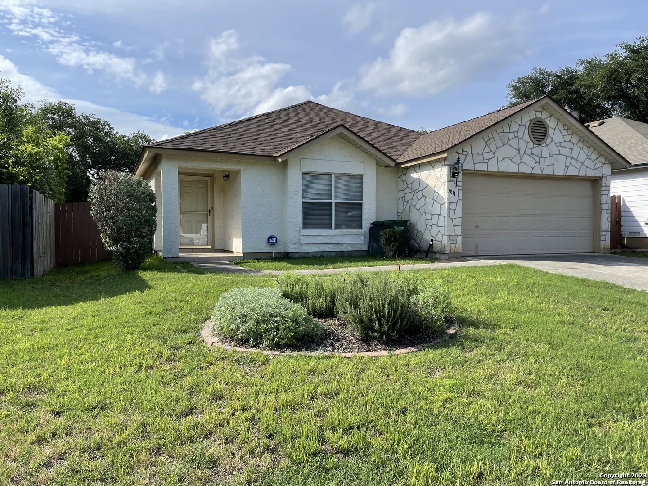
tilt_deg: -0.8
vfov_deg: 53.1
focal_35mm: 26
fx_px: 487
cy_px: 243
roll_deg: +0.1
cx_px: 324
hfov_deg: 67.3
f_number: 1.6
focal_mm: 4.2
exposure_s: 1/2747
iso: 32
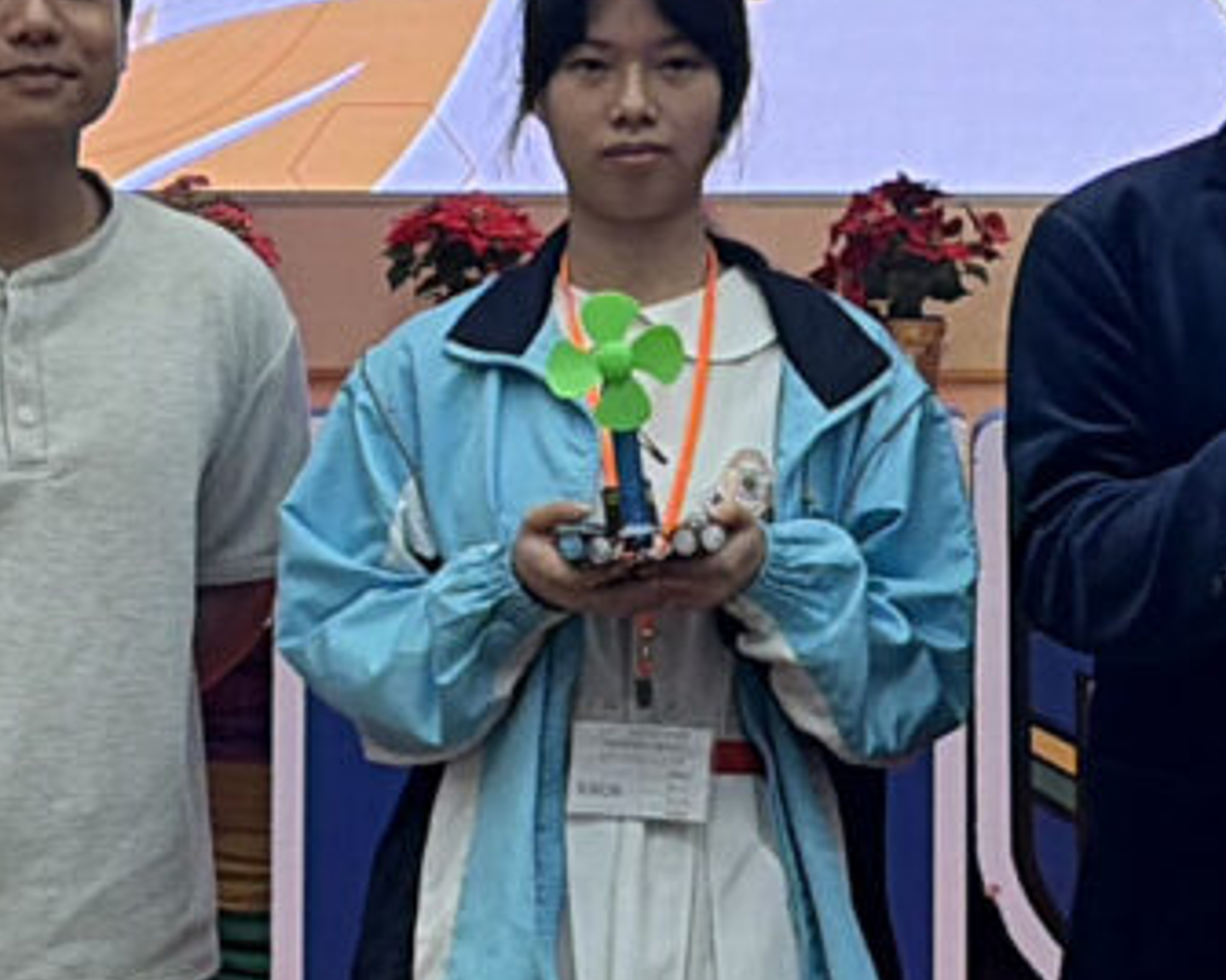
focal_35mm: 194
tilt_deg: +2.3
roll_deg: +0.2
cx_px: 867
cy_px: -113
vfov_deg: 7.9
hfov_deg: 9.9
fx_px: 7039
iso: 50
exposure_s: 1/100
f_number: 1.6
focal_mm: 5.96
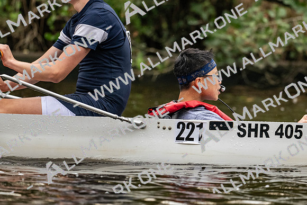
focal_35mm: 600
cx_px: 154
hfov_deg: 3.4
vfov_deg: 2.3
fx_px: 5120
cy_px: 102
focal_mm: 400
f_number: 4.5
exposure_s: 1/2500
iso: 2800
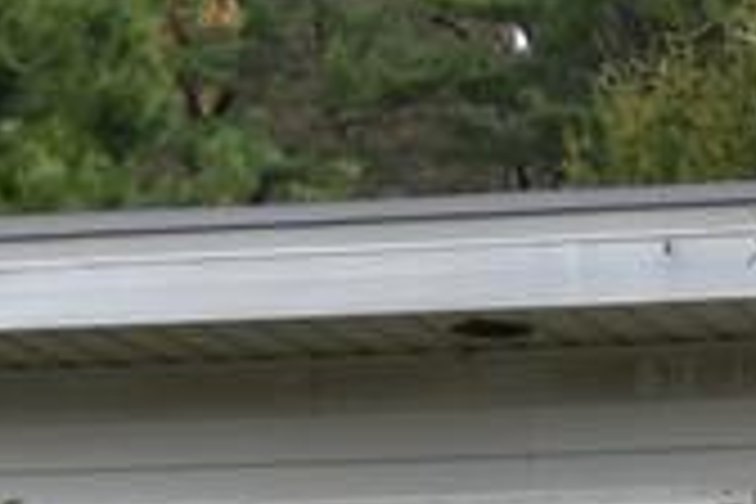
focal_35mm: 261
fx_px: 5485
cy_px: 572
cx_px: 1062
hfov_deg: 7.8
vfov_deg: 5.2
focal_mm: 27
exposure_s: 1/250
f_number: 8
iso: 400
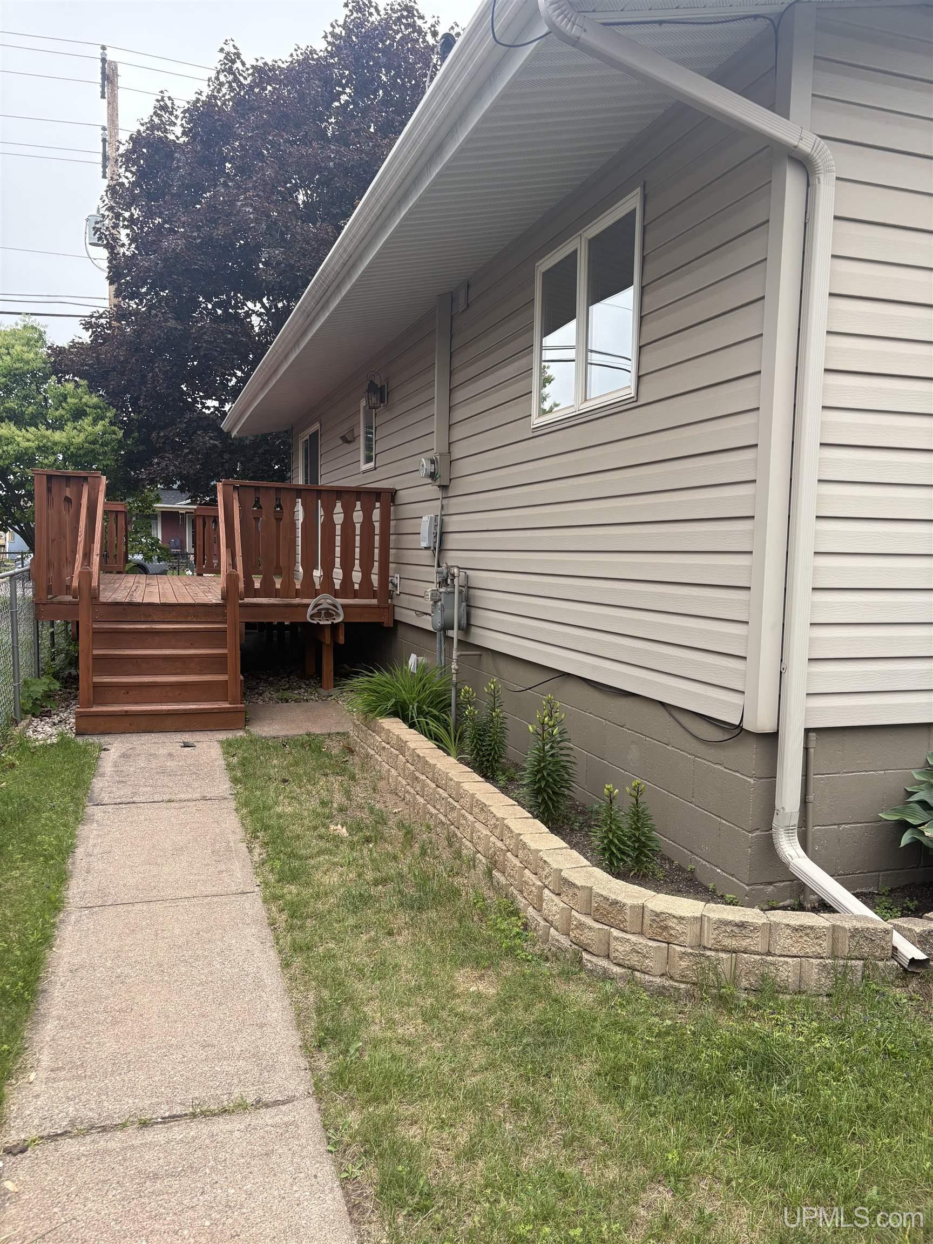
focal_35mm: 26
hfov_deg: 53.1
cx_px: 466
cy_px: 622
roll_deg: -2.2
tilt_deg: -5.8
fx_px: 934
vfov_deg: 67.3
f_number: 1.6
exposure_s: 1/973
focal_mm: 5.96
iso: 64
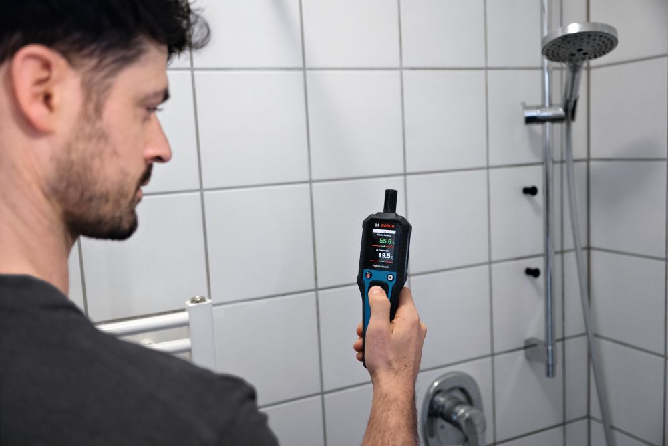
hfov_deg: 54.4
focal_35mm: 35
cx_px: 334
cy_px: 223
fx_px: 649
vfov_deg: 37.9
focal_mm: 35
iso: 1800
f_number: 3.2
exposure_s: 1/125
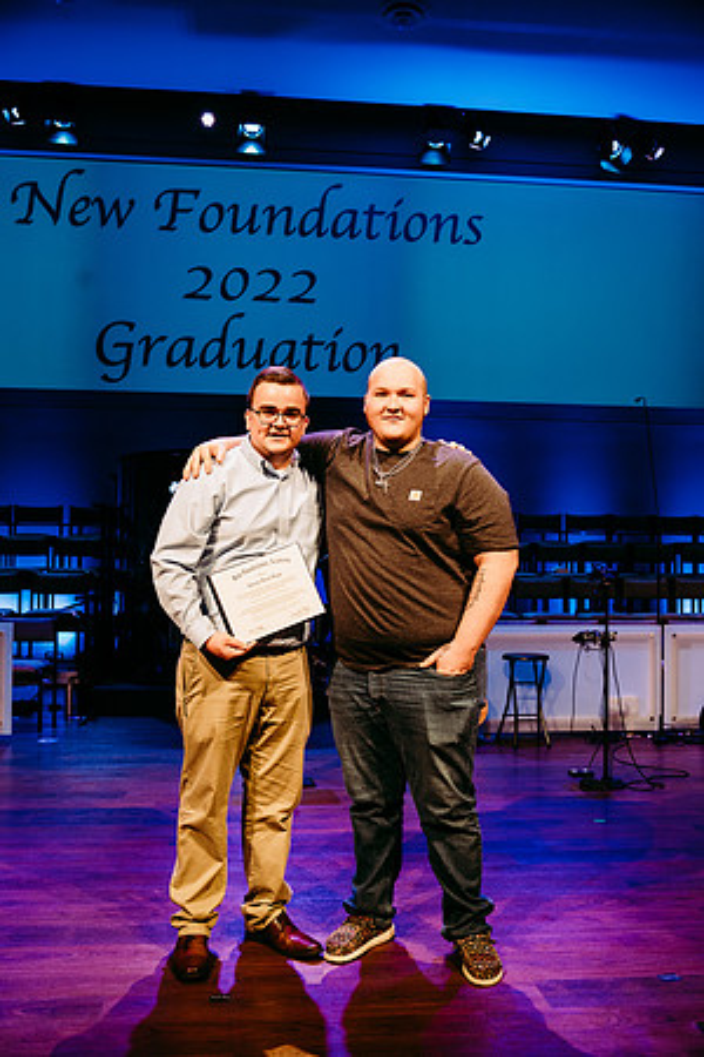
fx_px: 939
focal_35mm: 32
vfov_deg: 58.7
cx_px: 352
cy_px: 528
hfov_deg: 41.1
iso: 1000
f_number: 4
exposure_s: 1/200
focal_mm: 32
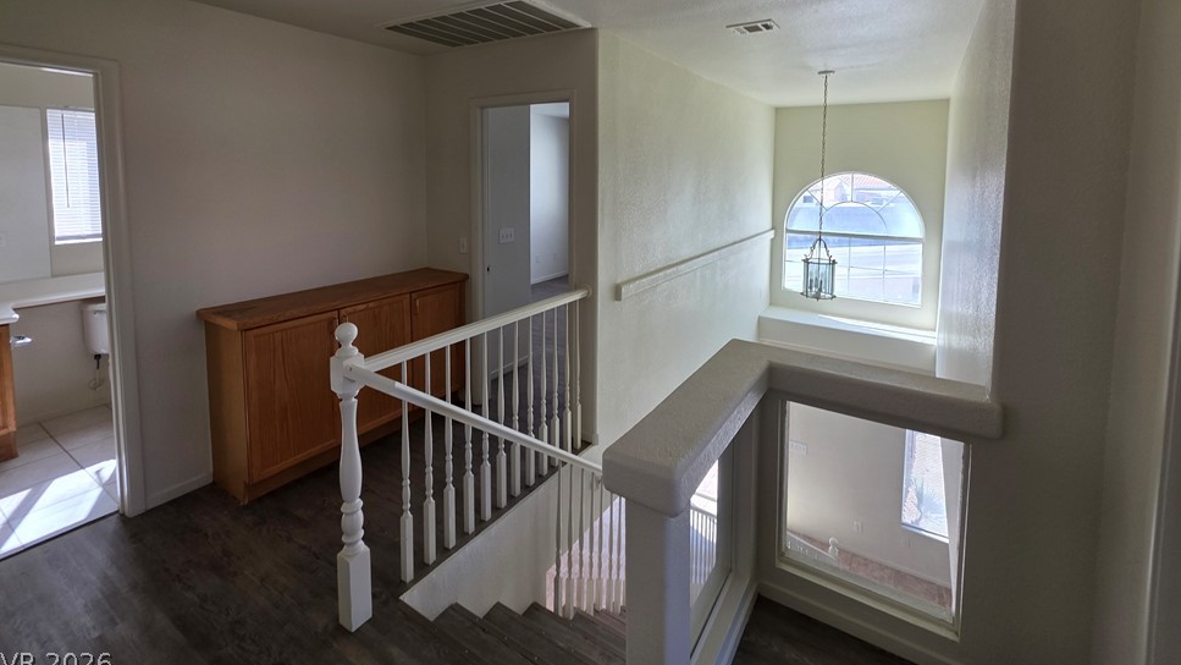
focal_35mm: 15
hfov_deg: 103.0
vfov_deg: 68.3
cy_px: 214
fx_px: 470
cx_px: 605
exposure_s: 1/120
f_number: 1.9
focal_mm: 2.2
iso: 32
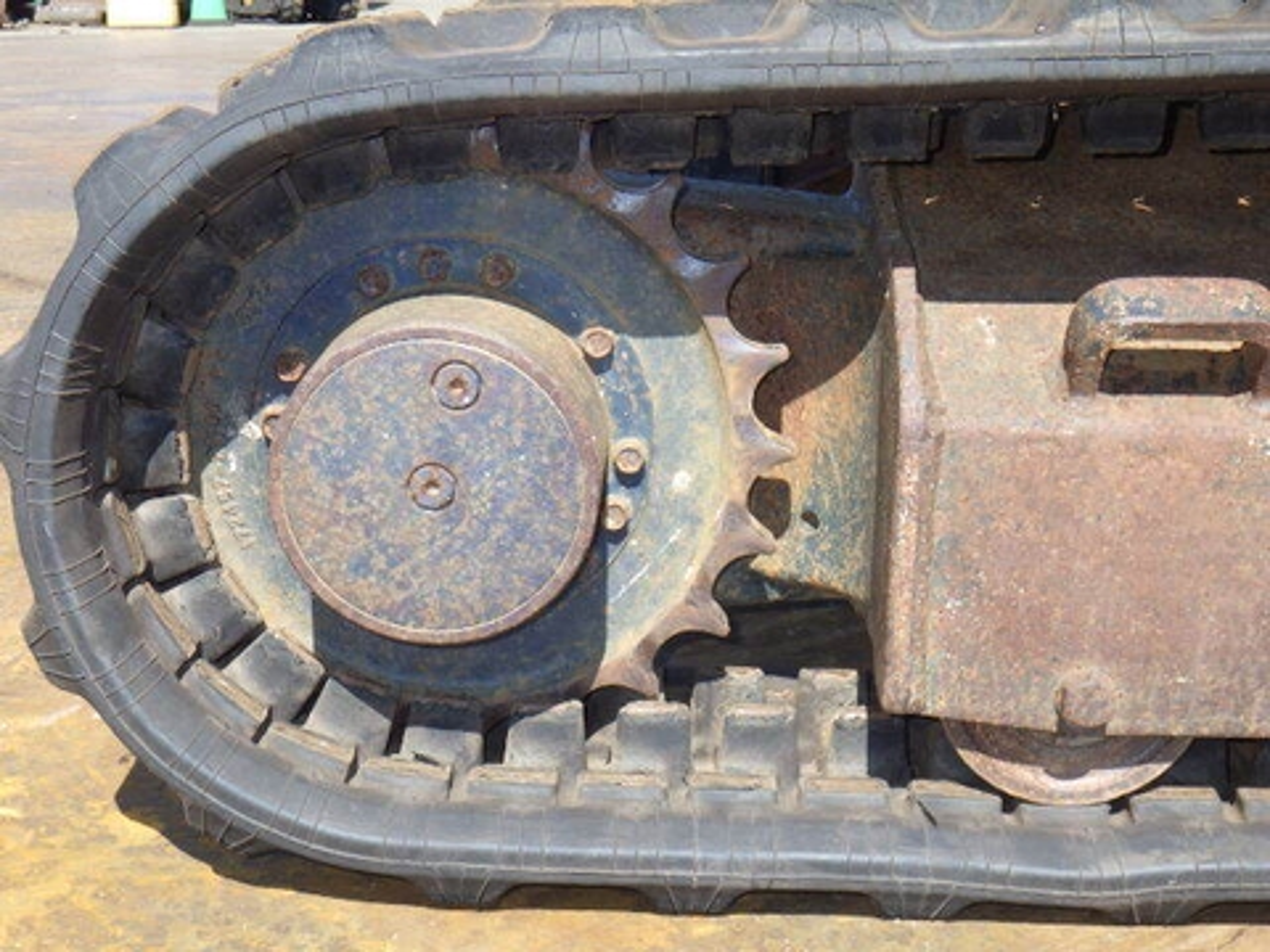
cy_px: 476
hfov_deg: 37.5
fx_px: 1871
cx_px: 635
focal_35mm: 51
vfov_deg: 28.6
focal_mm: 9.1
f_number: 5.3
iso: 125
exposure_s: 1/250
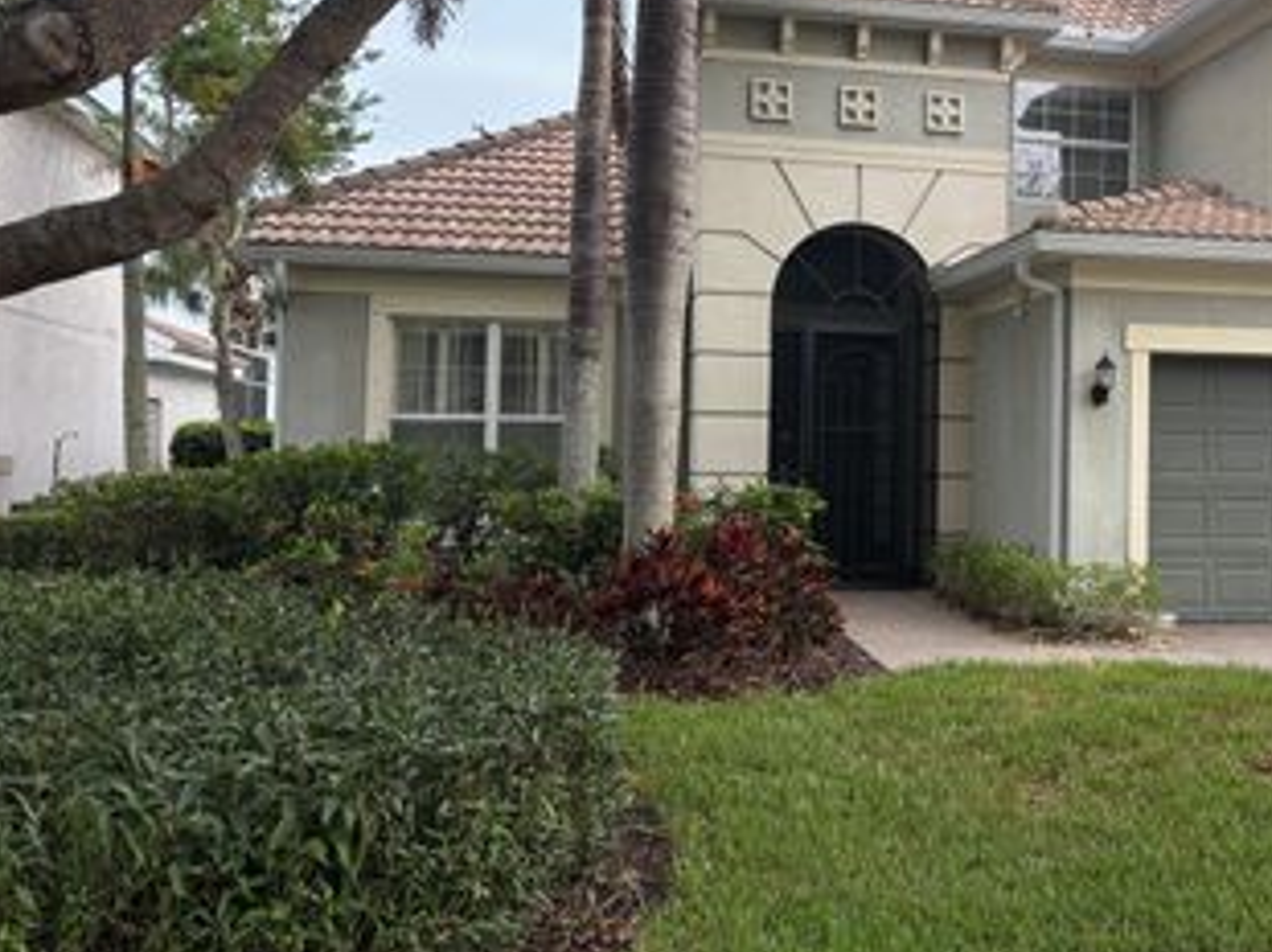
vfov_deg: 34.2
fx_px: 1542
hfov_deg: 42.9
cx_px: 1005
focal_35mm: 42
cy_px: 375
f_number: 1.6
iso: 40
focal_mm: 5.96
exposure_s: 1/222
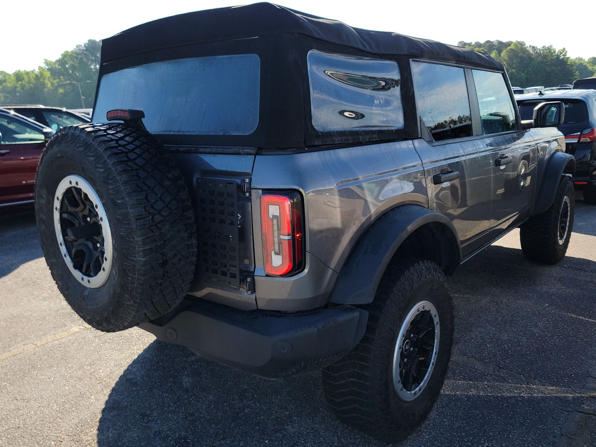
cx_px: 310
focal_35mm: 27
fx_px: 465
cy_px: 200
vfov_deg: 51.3
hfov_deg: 65.3
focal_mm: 6.7
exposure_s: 1/405
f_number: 1.8
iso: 50
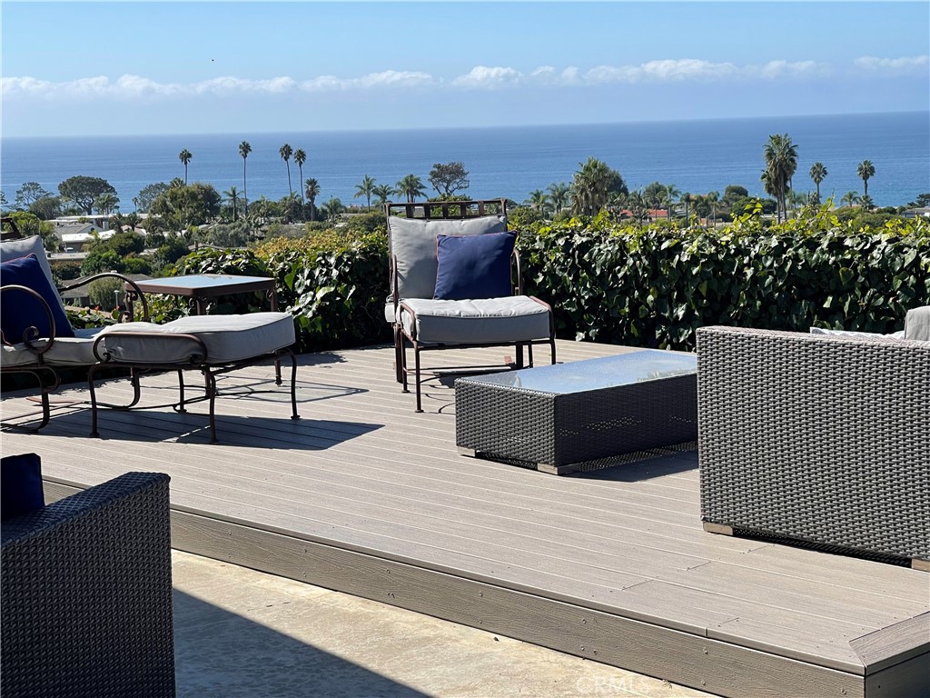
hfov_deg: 30.3
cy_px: 349
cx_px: 465
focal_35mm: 64
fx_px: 1719
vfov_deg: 22.9
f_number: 2.2
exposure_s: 1/1410
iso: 20
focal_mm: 7.5
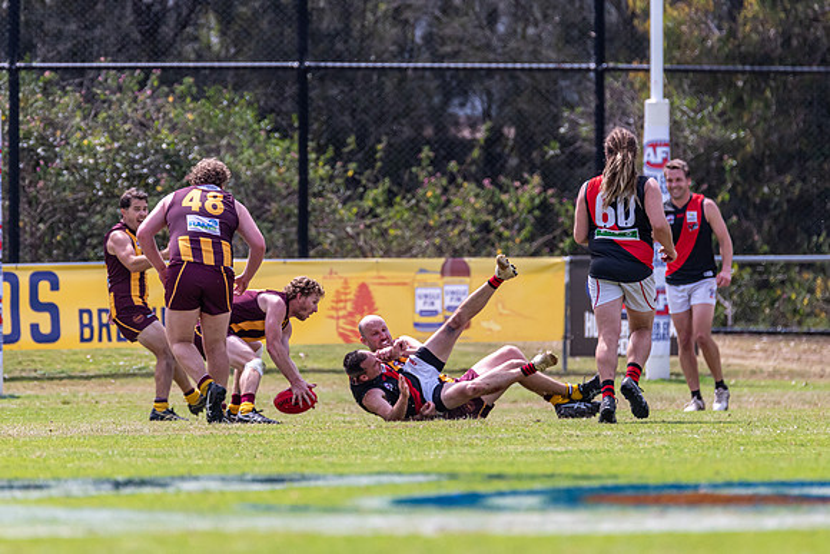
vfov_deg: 2.1
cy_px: 233
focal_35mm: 653
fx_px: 15060
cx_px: 424
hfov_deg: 3.2
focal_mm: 460
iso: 800
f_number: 6.3
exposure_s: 1/2000
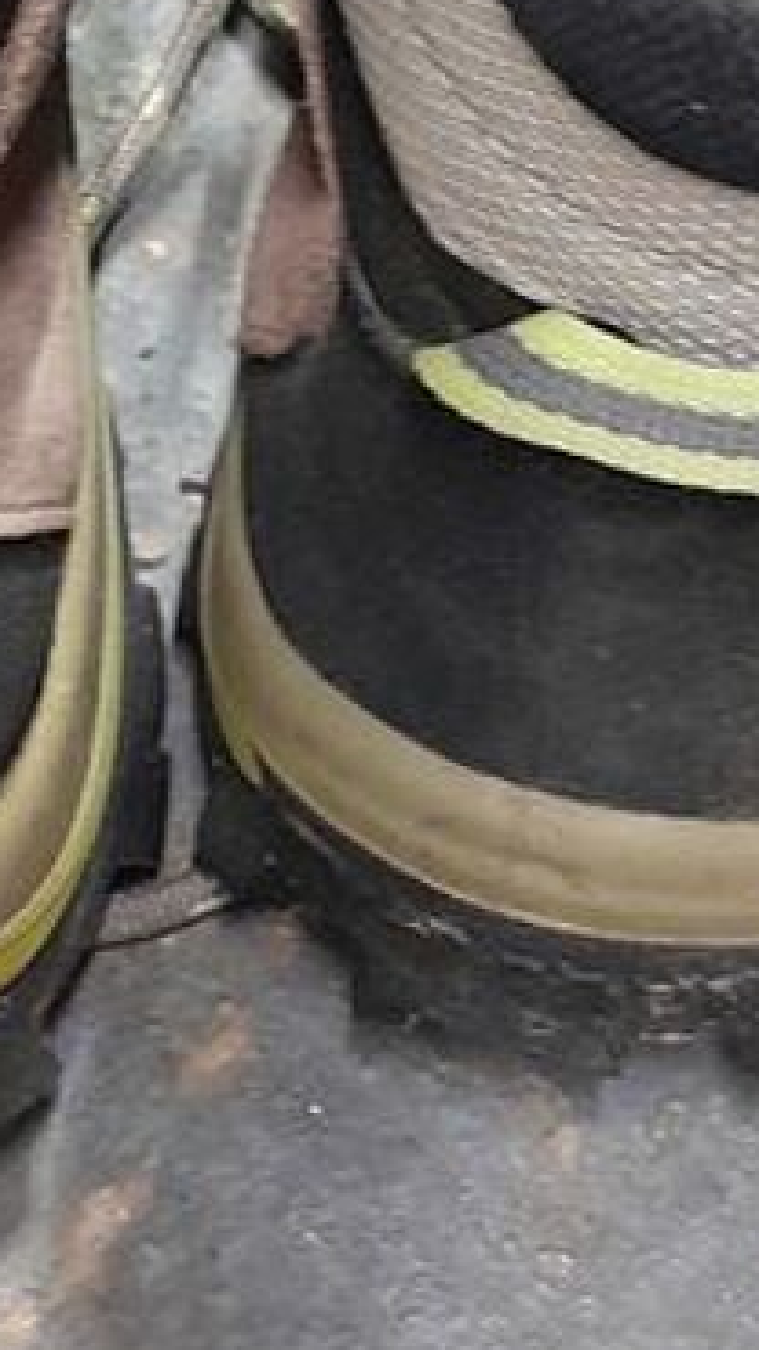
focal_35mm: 102
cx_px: 168
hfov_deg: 11.8
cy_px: 217
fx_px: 3651
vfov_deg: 20.6
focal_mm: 3.98
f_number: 1.8
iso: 500
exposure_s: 1/33
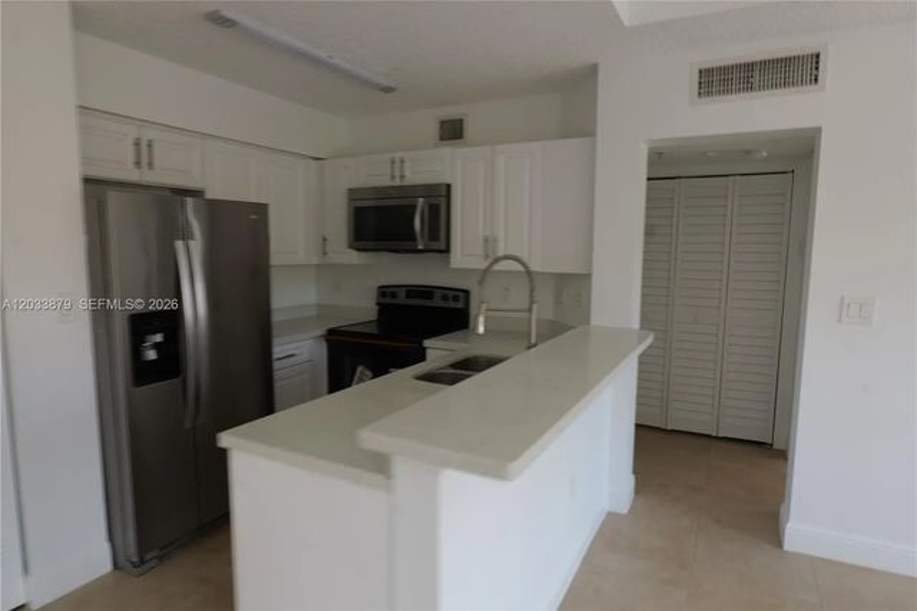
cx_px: 458
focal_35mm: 20
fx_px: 509
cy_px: 306
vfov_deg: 61.9
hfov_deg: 84.0
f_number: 11
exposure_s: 1/3.2
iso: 100
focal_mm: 20
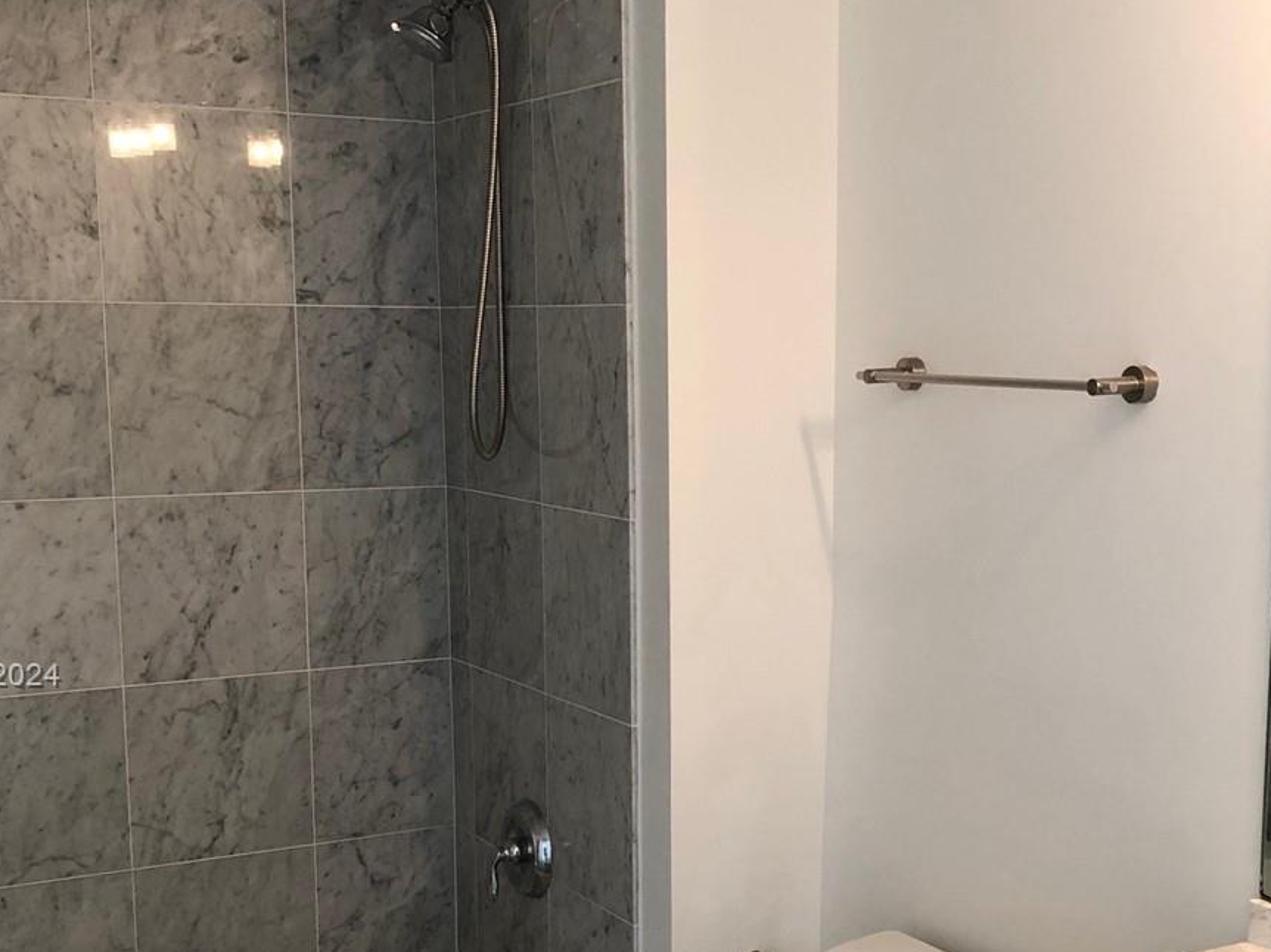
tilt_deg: -9.5
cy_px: 678
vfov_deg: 27.7
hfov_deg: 36.7
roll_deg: +0.9
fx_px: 1909
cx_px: 768
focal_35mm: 52
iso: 32
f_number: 1.8
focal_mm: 4
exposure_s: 1/30
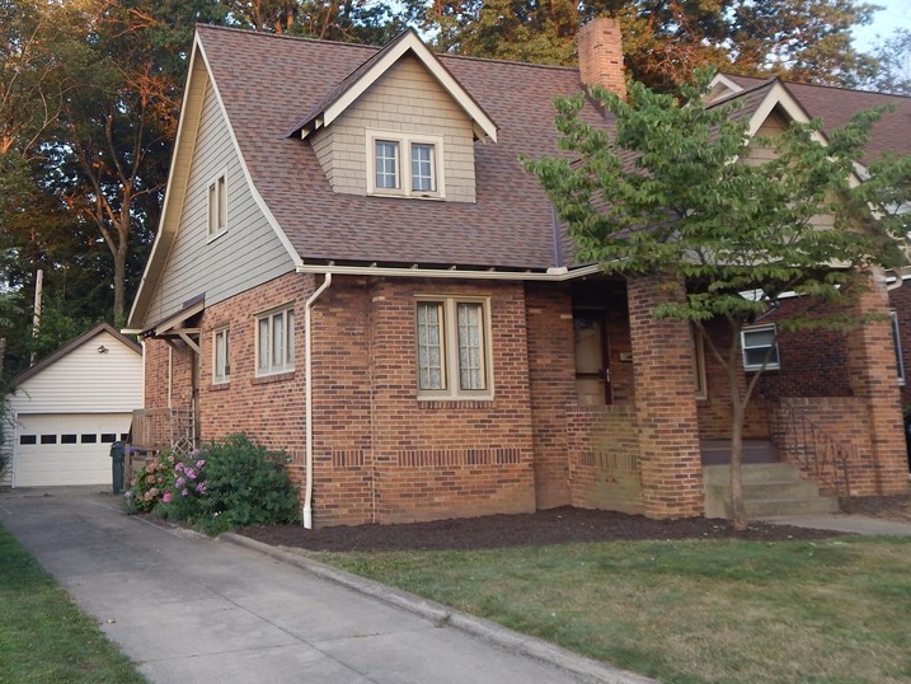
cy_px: 228
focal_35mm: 40
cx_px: 300
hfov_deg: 46.0
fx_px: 1053
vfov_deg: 35.6
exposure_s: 1/40
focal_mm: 5.1
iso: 125
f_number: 3.2
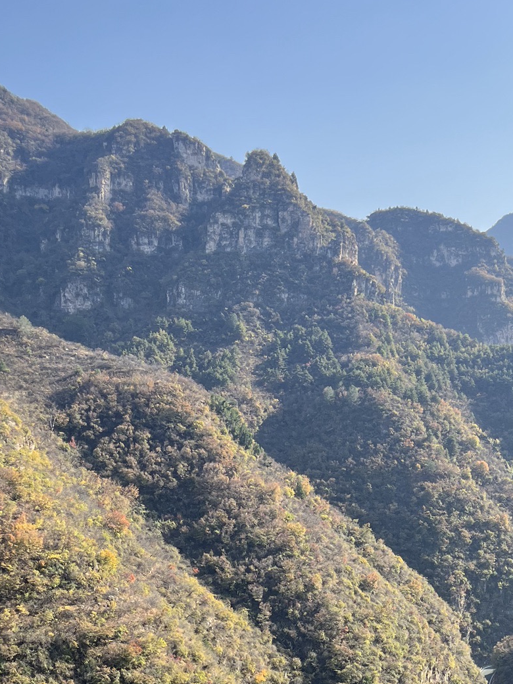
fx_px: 988
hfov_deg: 27.9
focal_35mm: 50
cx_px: 476
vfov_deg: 36.5
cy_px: 572
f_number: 1.6
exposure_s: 1/1355
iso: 50
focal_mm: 5.1
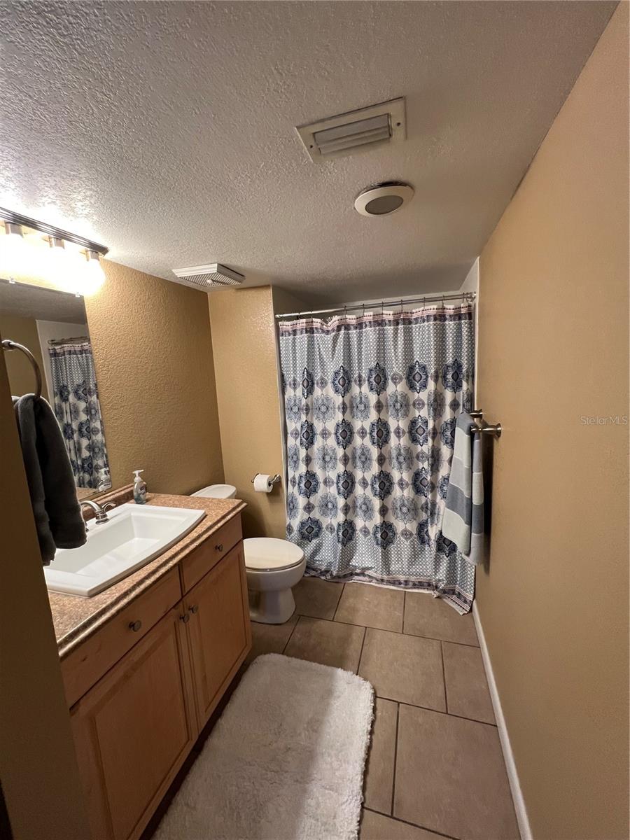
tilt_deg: -7.9
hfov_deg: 89.9
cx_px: 315
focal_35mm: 13
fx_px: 315
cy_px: 420
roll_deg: +2.9
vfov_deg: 106.2
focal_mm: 1.57
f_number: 1.8
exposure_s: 1/120
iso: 200
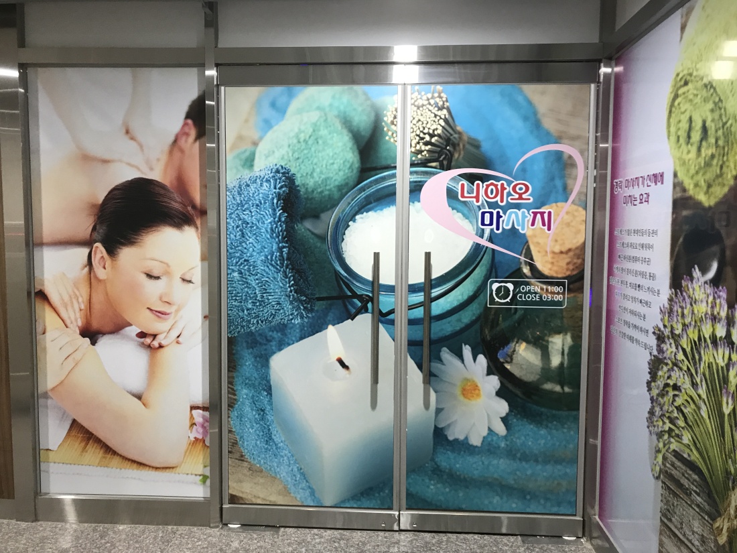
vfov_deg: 49.7
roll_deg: -0.4
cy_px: 276
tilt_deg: -5.6
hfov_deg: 63.4
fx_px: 596
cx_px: 368
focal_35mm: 28
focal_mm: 3.99
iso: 40
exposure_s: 1/17
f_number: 1.8
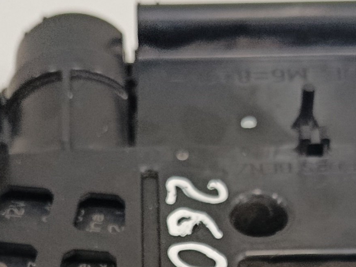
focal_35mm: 110
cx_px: 194
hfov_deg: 17.9
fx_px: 1131
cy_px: 419
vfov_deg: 12.7
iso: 1000
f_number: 1.7
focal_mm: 5.24
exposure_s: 1/100
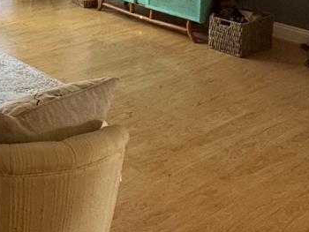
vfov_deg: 22.2
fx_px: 536
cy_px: -61
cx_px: -57
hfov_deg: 28.3
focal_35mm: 60
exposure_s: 1/120
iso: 200
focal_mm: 2.22
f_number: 2.2
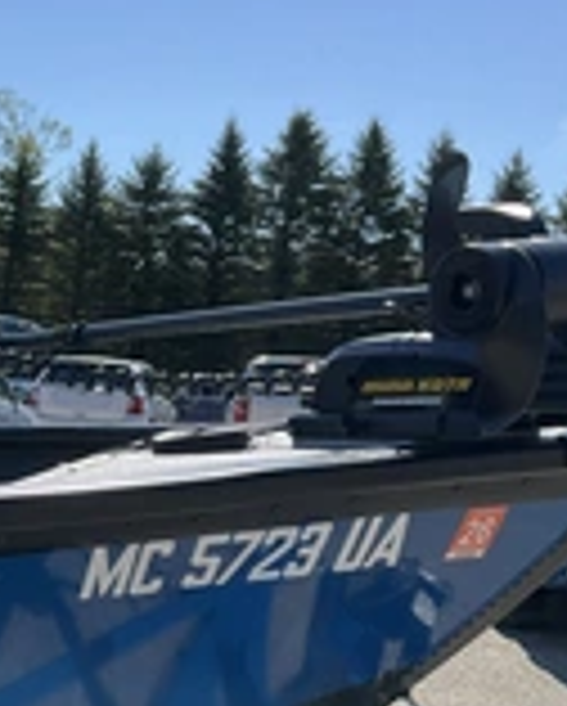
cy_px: 540
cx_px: -126
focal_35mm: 72
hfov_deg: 19.9
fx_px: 1507
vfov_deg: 26.0
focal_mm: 3
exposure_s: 1/1577
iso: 25
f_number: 1.8
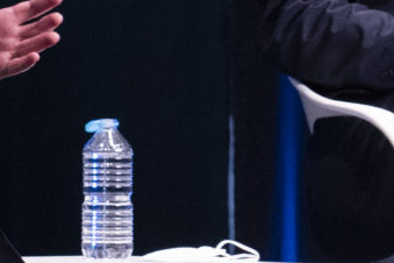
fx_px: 8689
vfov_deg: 1.7
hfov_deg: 2.6
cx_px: -191
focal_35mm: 794
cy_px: 1
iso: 3200
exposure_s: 1/100
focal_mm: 105
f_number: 5.6
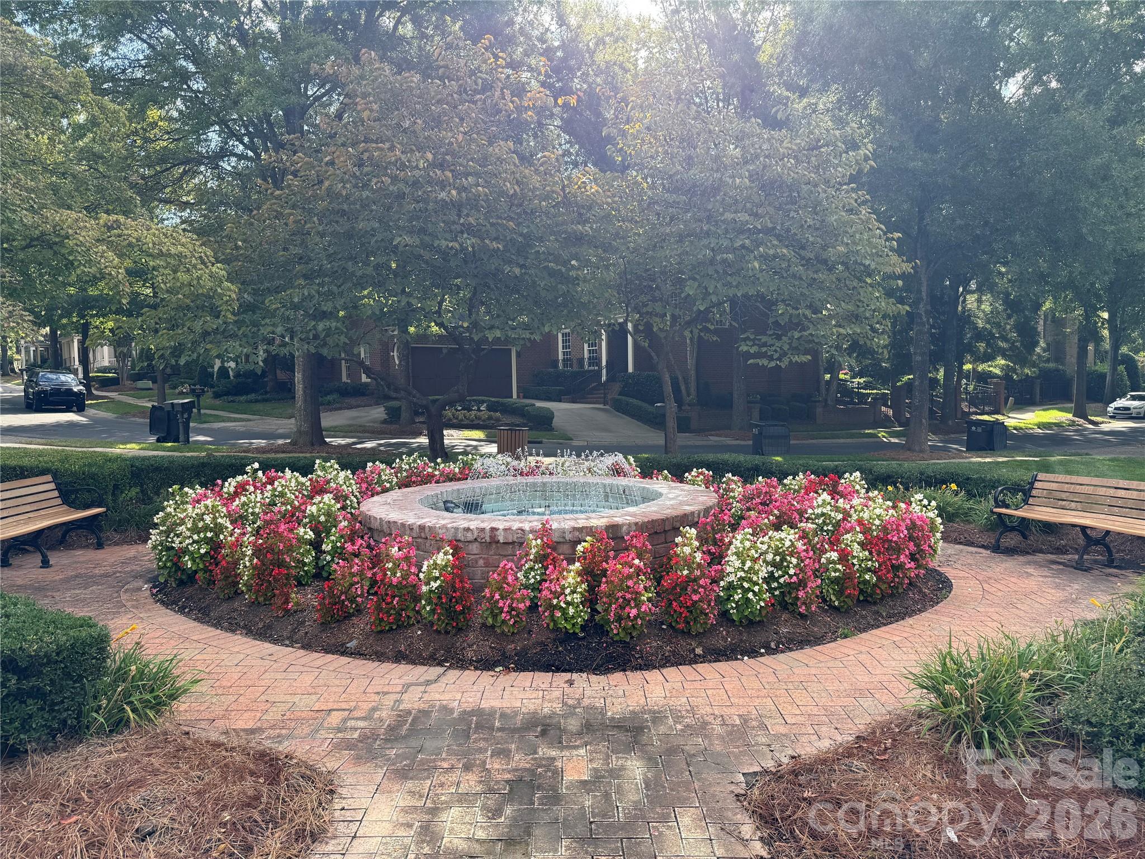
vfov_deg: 56.8
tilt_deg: -3.0
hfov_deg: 71.6
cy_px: 430
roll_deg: +1.1
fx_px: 794
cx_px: 572
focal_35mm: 24
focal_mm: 6.76
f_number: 1.78
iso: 80
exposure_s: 1/992
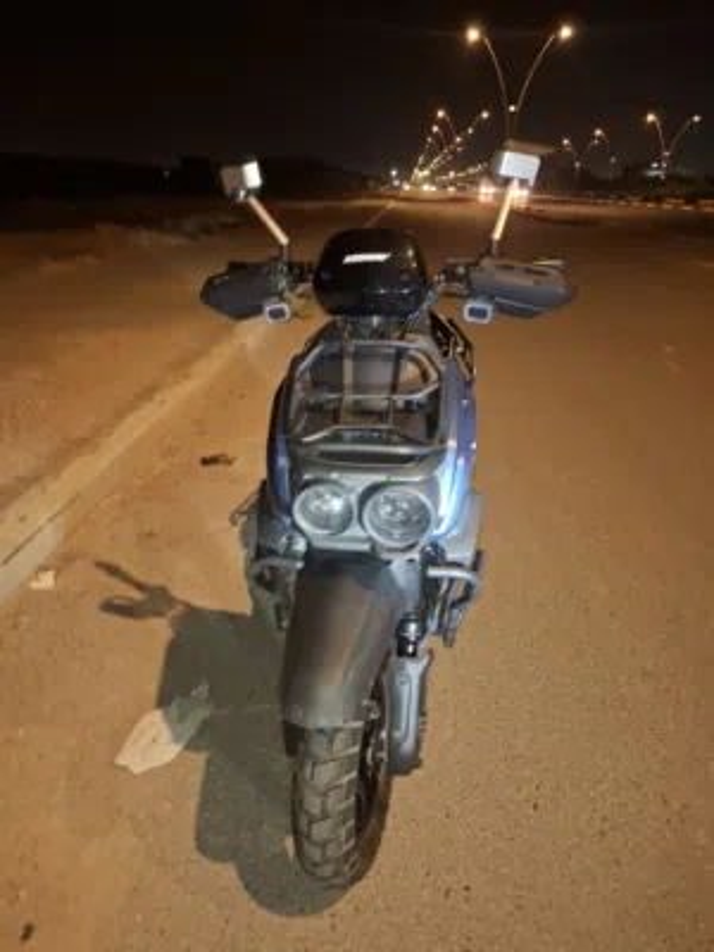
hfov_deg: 58.9
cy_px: 476
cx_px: 357
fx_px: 633
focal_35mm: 23
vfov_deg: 73.9
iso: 400
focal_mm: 5.54
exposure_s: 1/33
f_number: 1.8
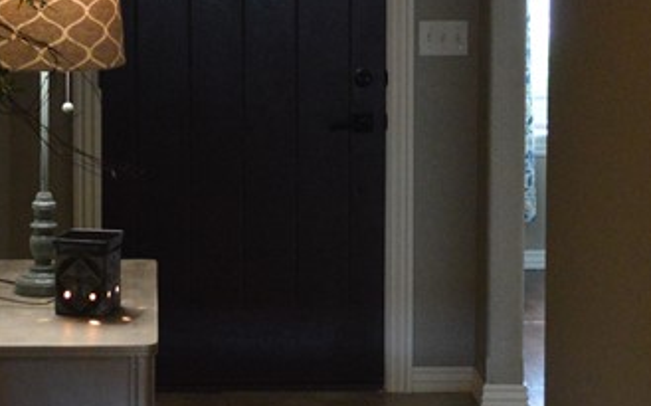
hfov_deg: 20.6
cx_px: 300
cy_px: -40
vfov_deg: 12.7
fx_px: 1790
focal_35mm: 101
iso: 2000
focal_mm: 20
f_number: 3.8
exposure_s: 1/60
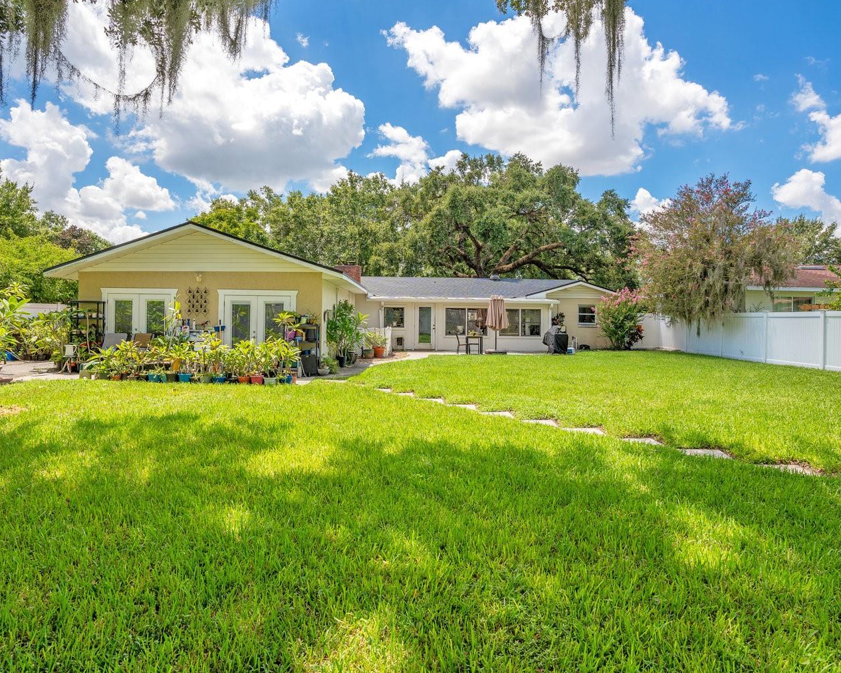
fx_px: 473
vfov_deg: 70.9
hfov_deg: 83.2
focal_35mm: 19
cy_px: 337
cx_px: 396
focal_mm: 16
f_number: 9
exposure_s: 1/125
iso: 100
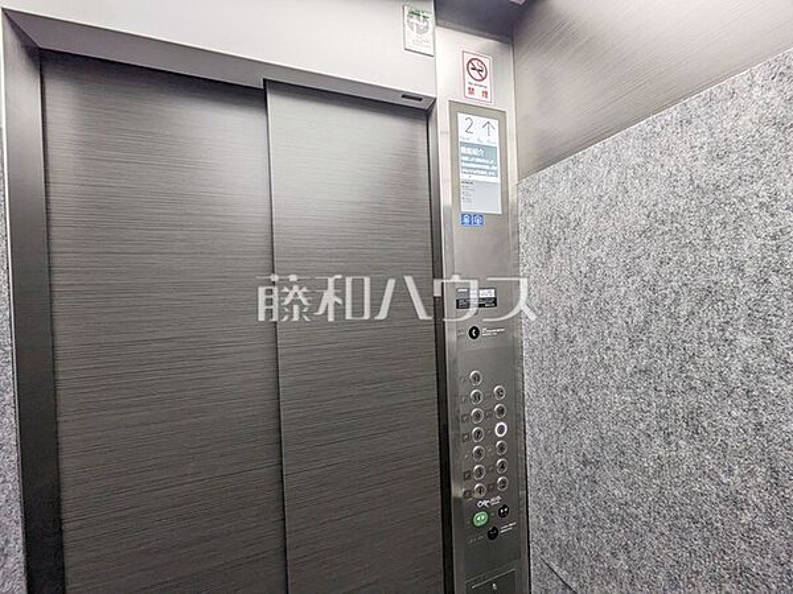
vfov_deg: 85.7
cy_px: 297
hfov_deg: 102.1
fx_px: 321
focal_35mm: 14
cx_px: 396
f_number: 2.2
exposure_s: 1/50
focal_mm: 1.83
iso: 61
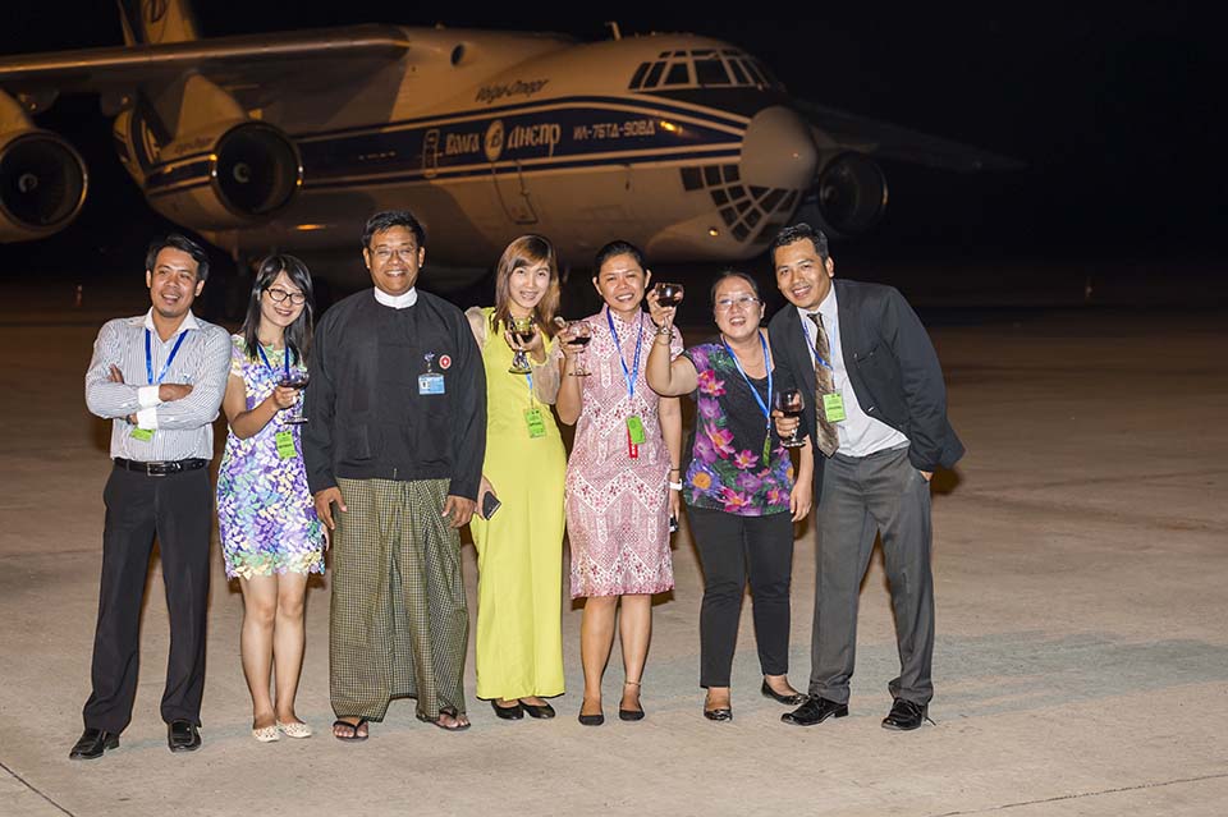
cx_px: 614
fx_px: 2386
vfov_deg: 19.4
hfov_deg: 28.9
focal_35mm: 70
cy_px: 408
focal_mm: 70
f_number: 4.5
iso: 1250
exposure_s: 1/60
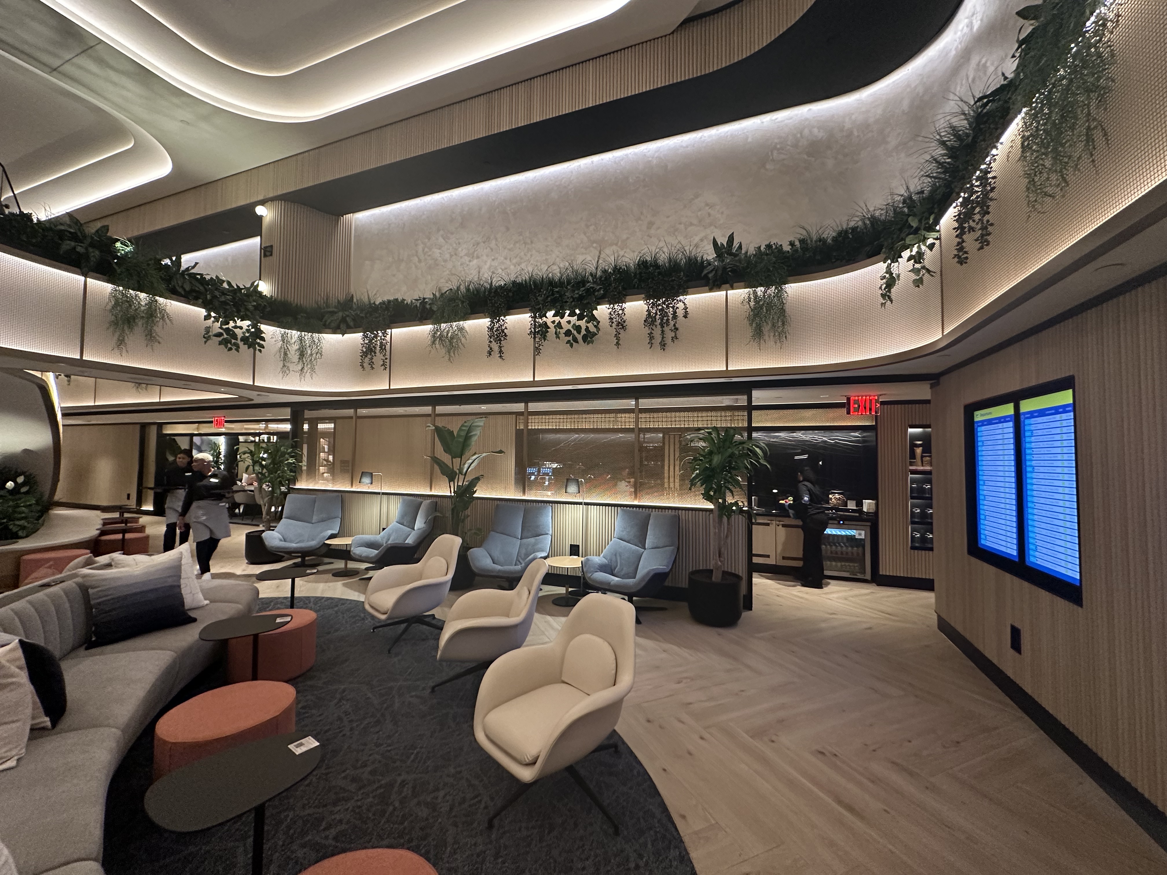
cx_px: 584
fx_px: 472
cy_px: 438
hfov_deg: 102.1
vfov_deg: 85.7
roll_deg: -1.0
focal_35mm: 14
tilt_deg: +2.7
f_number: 2.2
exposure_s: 1/59
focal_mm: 2.22
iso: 320
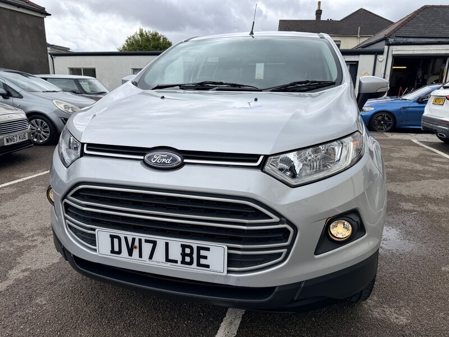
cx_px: 224
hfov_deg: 71.6
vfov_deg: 56.8
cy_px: 168
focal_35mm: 24
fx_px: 311
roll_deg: -1.7
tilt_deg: -14.6
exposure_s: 1/4673
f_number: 1.78
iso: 80
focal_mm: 6.76
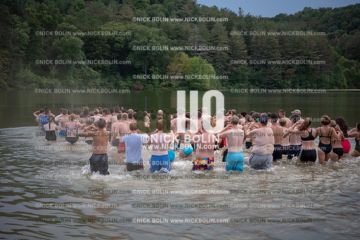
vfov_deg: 19.5
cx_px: 180
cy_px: 120
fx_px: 700
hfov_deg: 28.8
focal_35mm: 70
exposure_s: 1/800
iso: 160
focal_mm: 70
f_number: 3.2
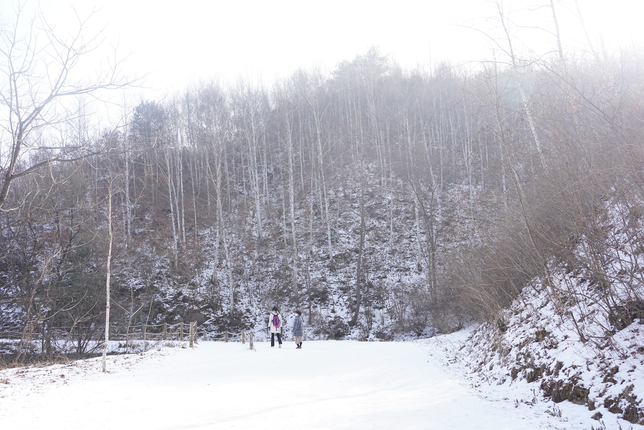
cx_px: 322
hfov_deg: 60.3
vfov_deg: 42.3
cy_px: 215
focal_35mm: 31
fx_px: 555
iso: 100
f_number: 6.3
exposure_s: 1/100
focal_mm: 31
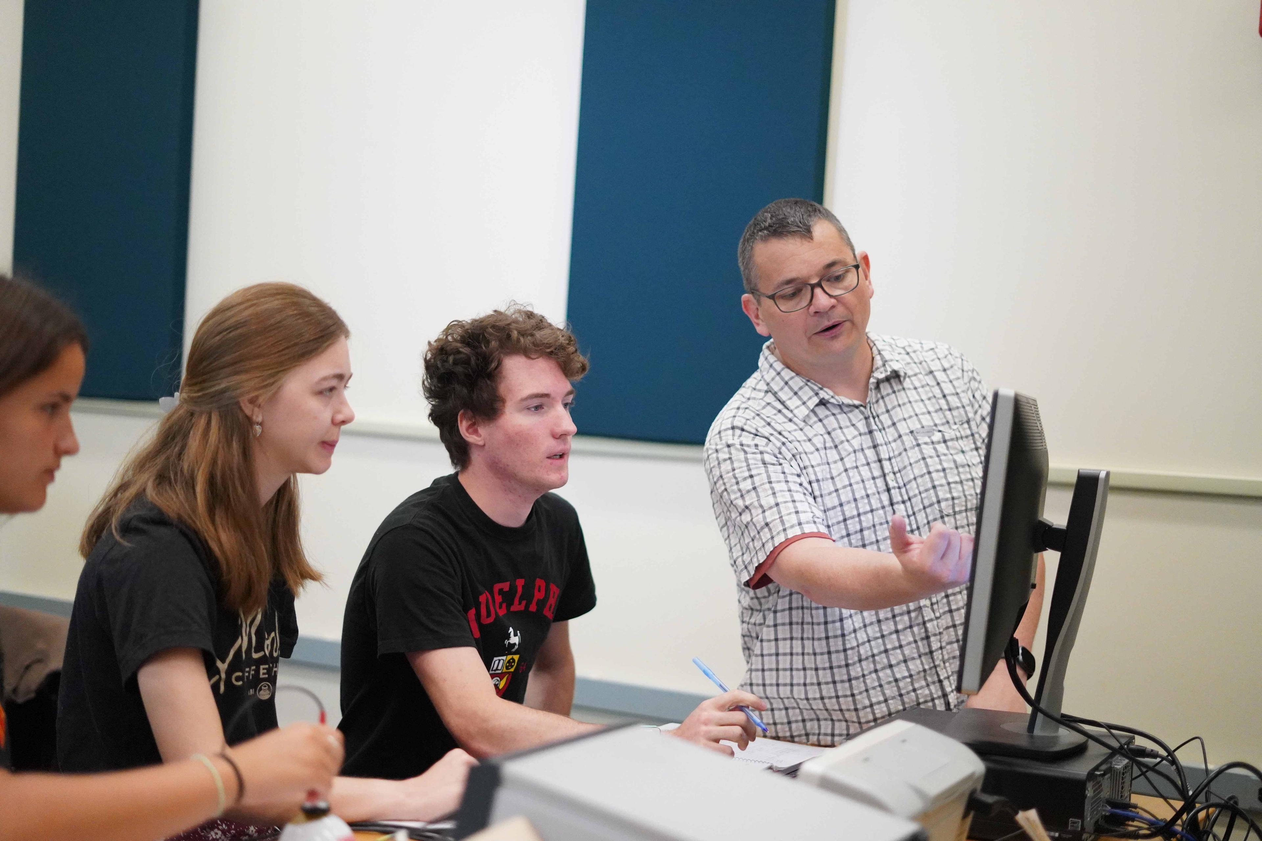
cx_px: 631
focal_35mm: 50
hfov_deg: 39.6
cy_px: 420
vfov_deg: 27.0
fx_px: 1753
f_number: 1.8
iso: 10000
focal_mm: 50
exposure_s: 1/500
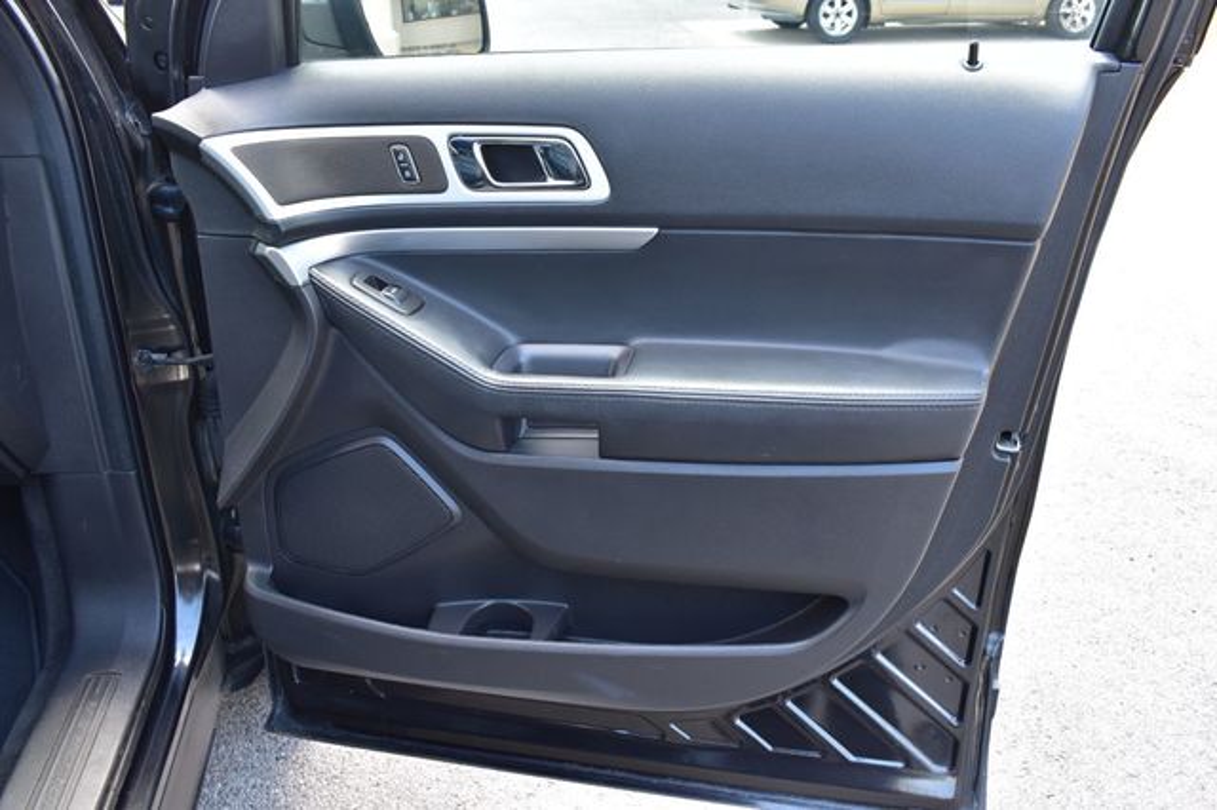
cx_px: 608
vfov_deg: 43.6
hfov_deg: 62.0
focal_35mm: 30
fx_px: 1014
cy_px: 405
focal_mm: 20
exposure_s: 1/60
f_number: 8
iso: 400
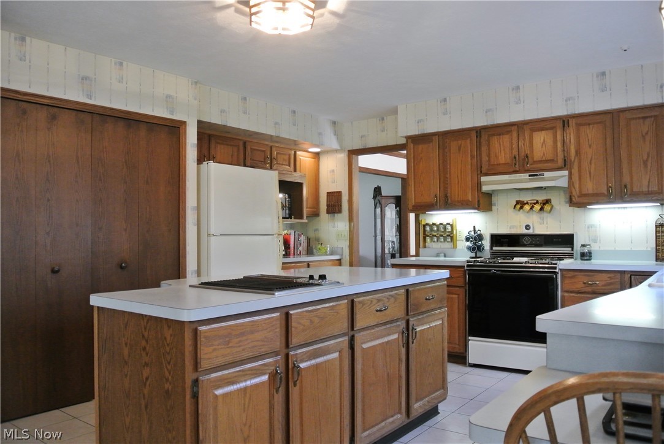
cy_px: 222
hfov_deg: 67.3
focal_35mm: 27
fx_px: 498
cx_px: 332
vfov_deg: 48.0
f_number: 3.5
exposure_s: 1/60
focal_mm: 10
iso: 800
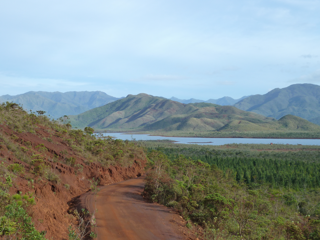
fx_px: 545
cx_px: 160
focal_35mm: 59
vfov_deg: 24.8
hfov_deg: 32.7
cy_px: 120
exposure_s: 1/320
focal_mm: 9.7
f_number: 3.9
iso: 125
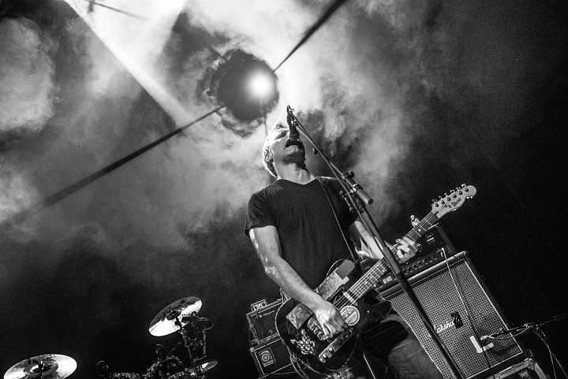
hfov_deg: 50.7
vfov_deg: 35.1
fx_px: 600
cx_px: 284
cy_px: 190
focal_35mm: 38
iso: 4000
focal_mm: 38
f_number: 2.8
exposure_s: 1/100
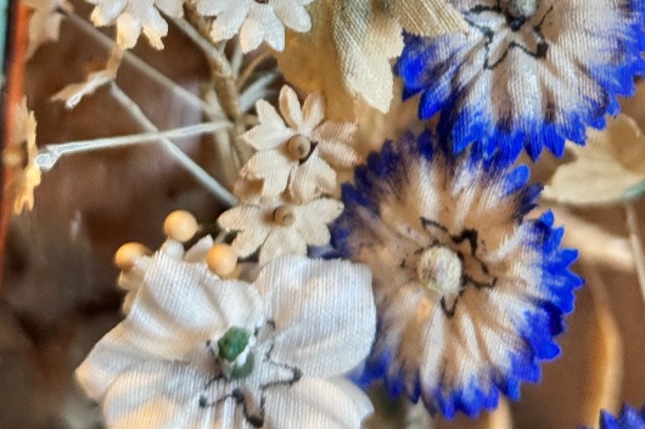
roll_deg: -3.4
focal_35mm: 113
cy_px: -209
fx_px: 2024
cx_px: 449
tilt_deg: -17.4
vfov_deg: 11.6
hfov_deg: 18.0
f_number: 1.78
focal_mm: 6.76
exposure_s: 1/50
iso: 125
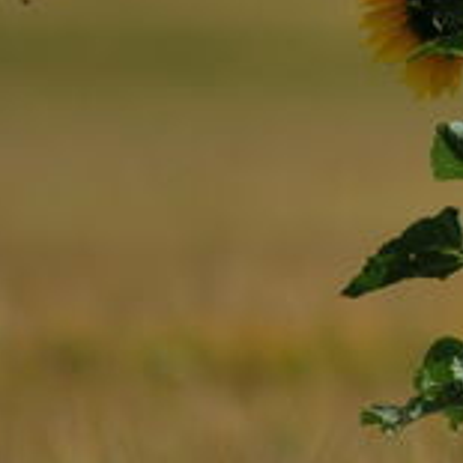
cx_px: 938
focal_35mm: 1478
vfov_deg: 1.2
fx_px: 22366
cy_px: 197
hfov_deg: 1.2
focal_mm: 200
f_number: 3.2
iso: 100
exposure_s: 1/3200
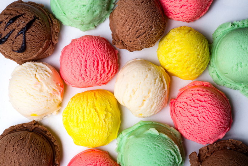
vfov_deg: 27.0
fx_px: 345
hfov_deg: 39.6
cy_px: 83
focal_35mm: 50
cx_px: 124
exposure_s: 1/80
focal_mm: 50
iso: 100
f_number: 6.3
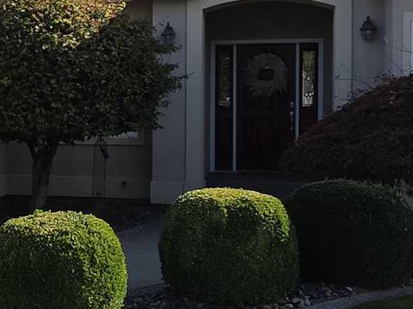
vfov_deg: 21.9
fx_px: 799
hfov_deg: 27.2
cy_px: 138
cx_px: -8
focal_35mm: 67
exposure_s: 1/1962
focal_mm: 2.2
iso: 40
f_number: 1.9
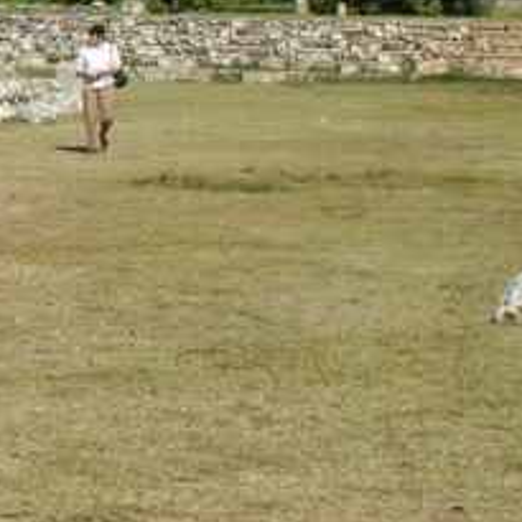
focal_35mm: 140
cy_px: -132
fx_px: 2389
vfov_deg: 12.1
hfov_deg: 11.8
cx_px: -311
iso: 400
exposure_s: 1/500
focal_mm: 22
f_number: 11
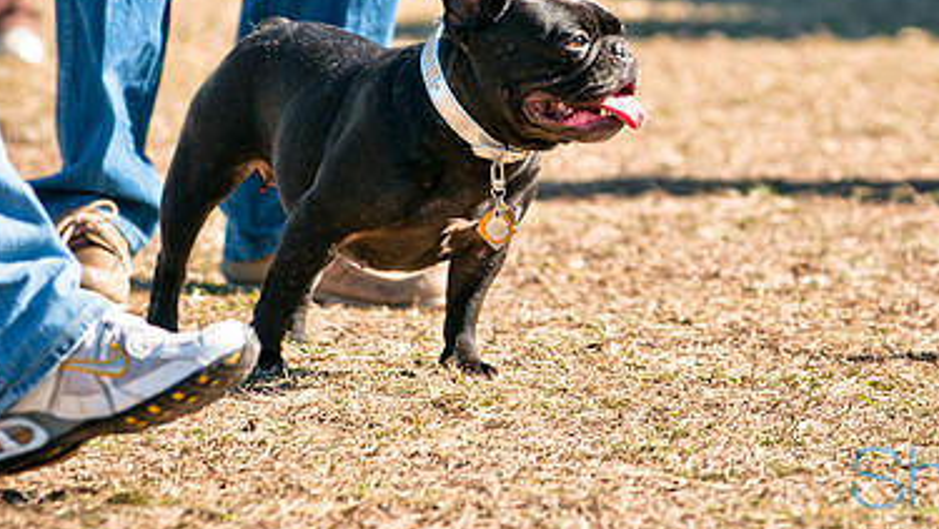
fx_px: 10578
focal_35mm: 425
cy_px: 124
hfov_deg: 5.1
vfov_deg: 2.9
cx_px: 526
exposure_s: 1/1250
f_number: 4.5
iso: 200
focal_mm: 175
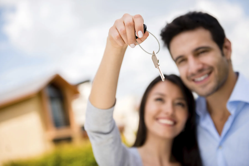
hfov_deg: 38.2
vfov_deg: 26.0
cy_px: 83
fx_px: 360
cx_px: 124
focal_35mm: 52
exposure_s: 1/1250
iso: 100
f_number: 2.8
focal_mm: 52
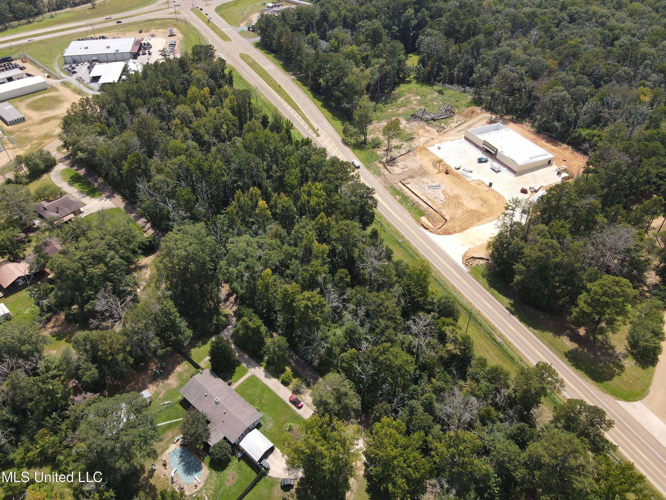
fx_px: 462
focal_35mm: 24
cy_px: 250
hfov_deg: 71.6
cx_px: 333
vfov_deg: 56.8
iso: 100
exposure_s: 1/400
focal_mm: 4.5
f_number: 2.8
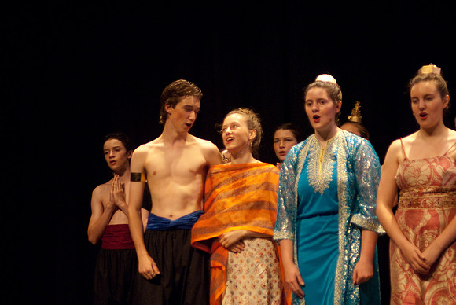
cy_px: 152
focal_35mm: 112
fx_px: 1426
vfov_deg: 12.2
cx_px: 228
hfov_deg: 18.2
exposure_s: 1/125
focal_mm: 75
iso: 1000
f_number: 2.8
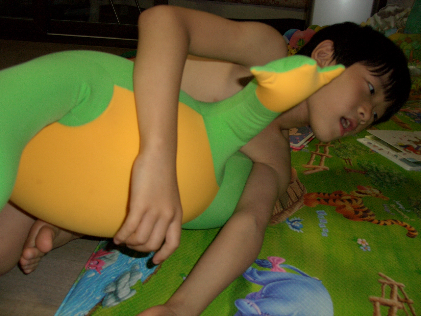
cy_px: 158
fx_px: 401
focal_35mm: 33
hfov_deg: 55.4
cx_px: 210
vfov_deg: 42.9
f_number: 2.8
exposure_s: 1/60
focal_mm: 7.1
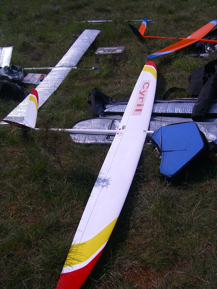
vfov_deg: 49.0
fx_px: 318
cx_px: 108
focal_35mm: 38
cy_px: 144
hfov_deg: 37.7
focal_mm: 7.9
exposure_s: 1/500
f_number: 8
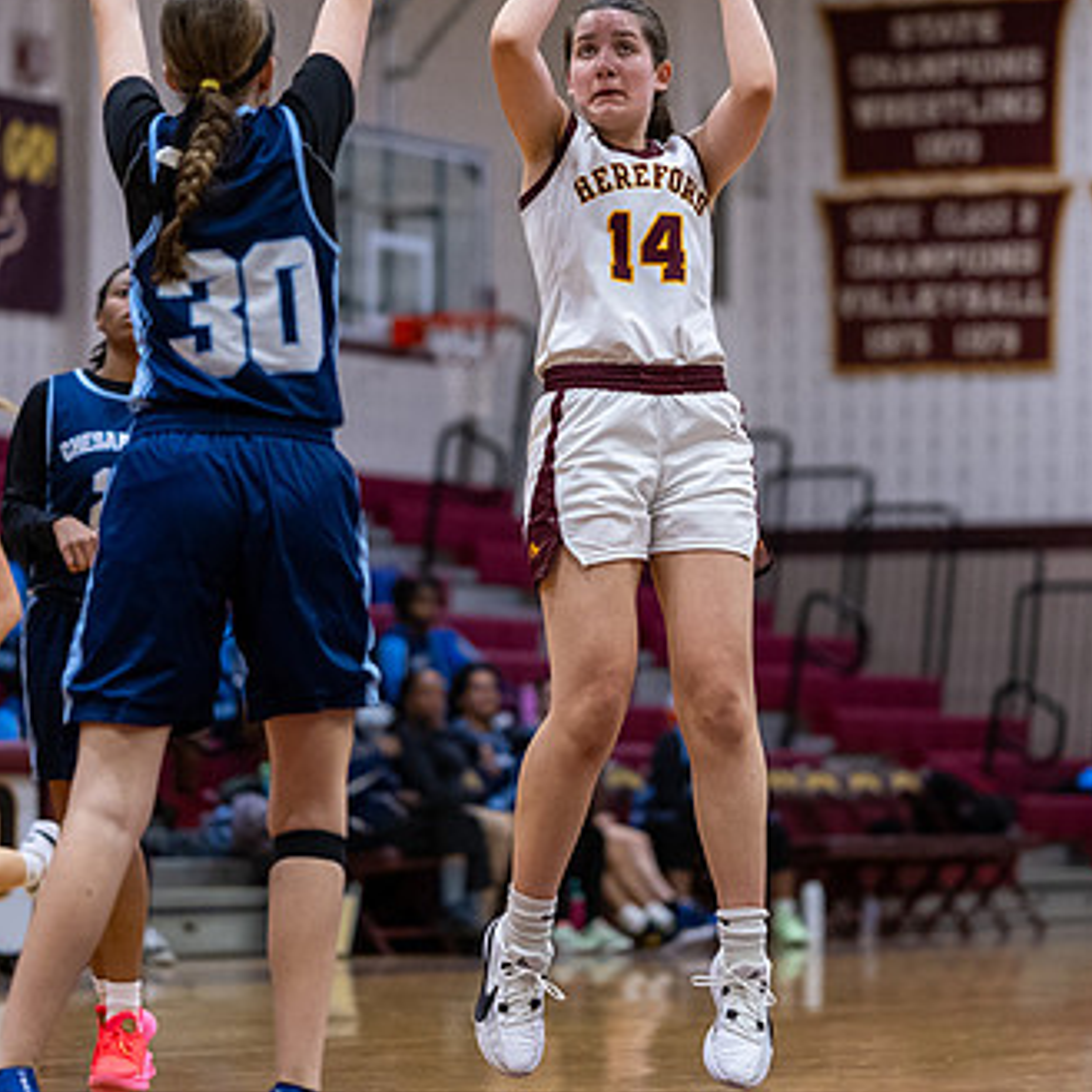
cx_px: 655
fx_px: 6246
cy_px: 296
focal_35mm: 175
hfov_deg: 10.0
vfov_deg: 10.0
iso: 2000
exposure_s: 1/1250
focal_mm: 85
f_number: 1.8
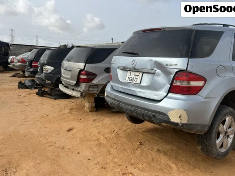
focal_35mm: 30
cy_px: 78
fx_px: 204
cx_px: 117
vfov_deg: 46.7
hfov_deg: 60.0
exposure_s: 1/4274
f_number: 1.5
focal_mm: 5.7
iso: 50
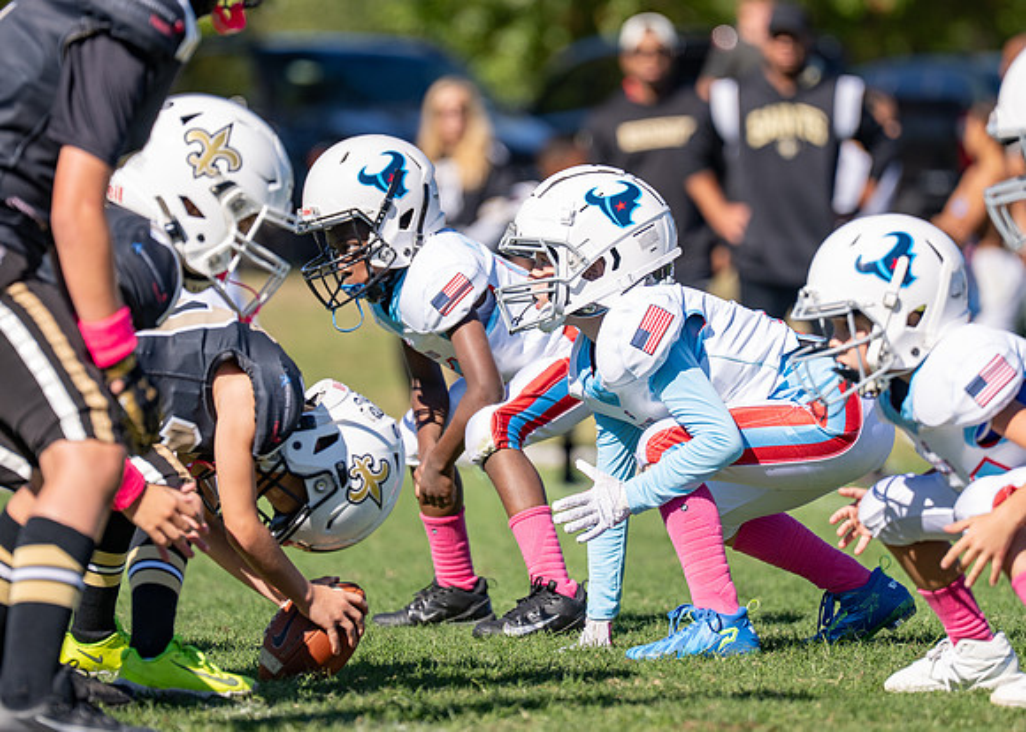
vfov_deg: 4.4
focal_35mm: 328
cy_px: 299
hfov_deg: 6.1
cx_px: 528
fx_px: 9557
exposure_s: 1/2000
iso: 100
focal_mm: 200
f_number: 2.8
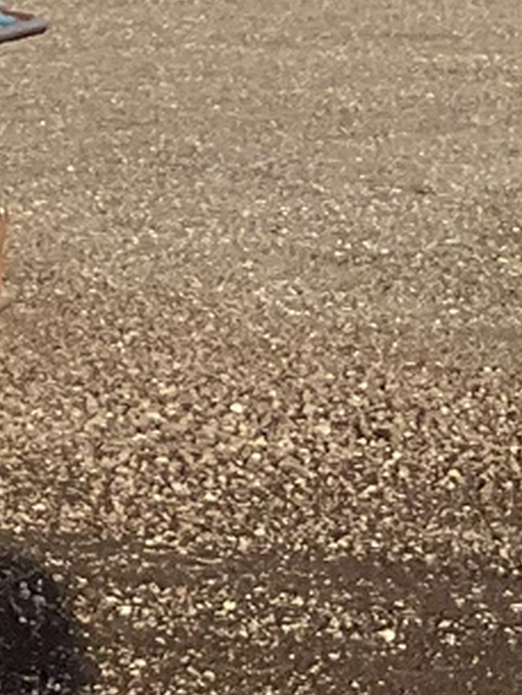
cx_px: -1308
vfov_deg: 10.3
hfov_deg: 6.7
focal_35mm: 190
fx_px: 3818
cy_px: 32
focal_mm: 3
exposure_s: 1/1098
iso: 25
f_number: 1.8
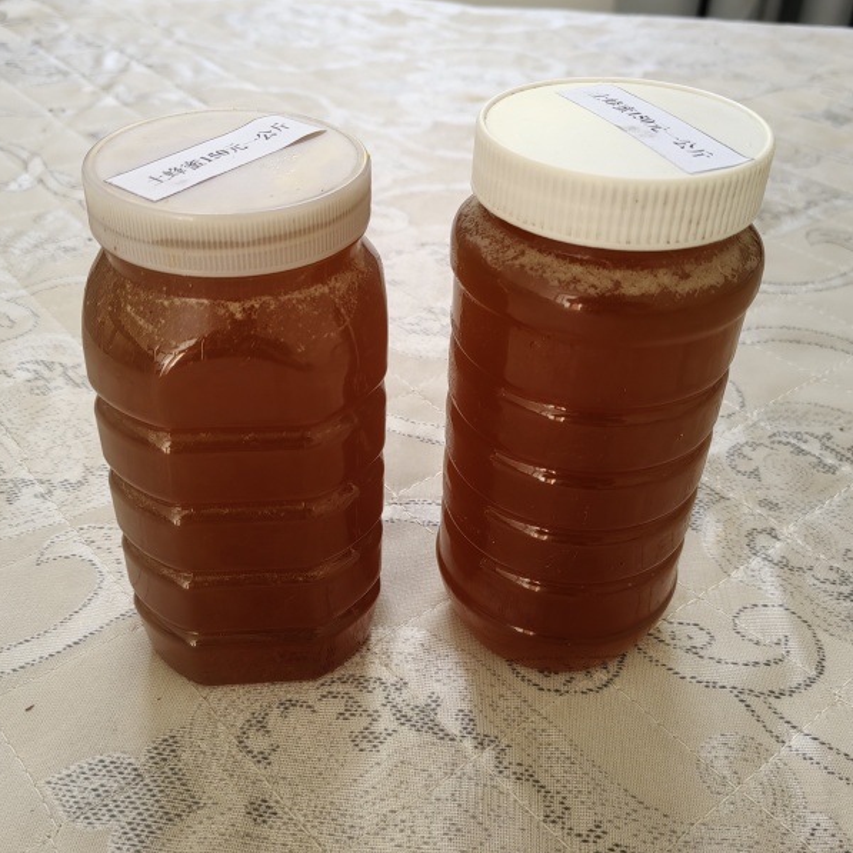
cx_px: 399
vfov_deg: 51.1
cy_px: 426
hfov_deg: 51.1
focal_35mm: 32
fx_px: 892
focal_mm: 5.52
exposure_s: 1/100
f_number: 1.9
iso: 100
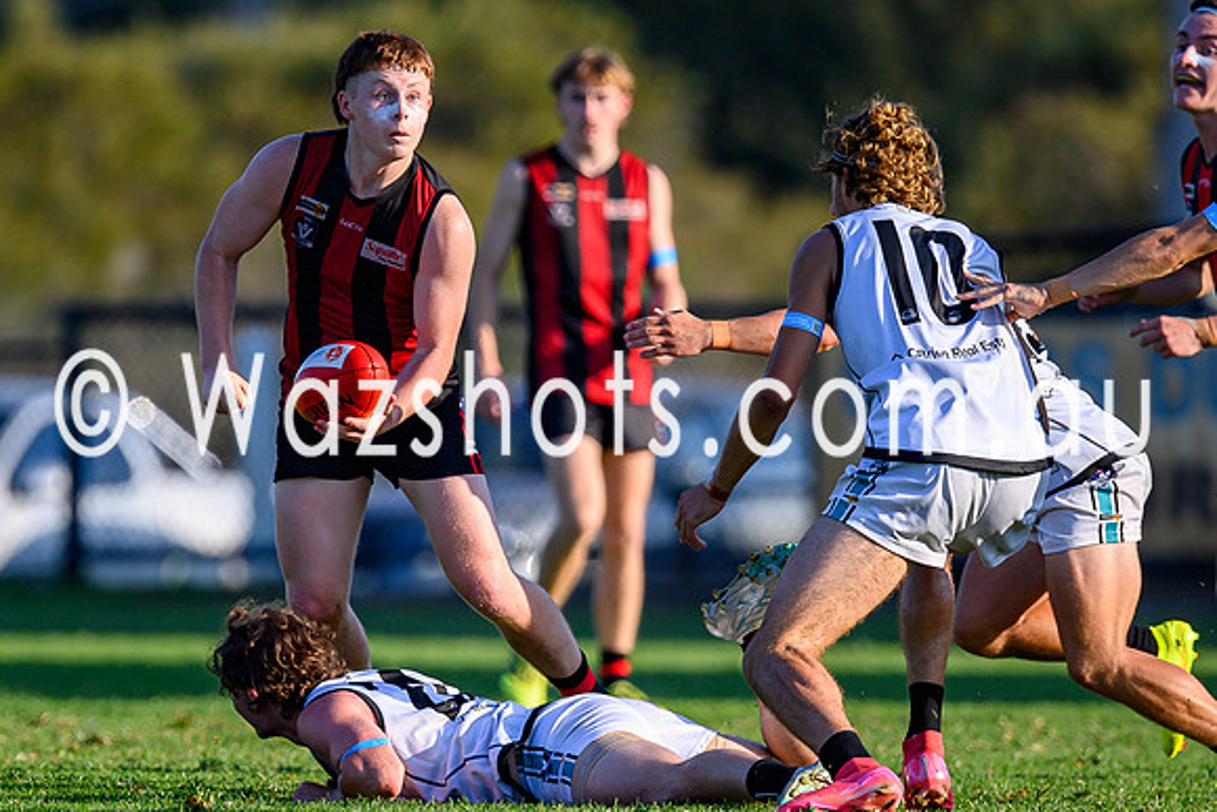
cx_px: 534
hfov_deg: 1.9
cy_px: 508
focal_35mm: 1063
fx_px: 35944
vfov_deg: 1.3
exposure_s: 1/2000
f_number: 4
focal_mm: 500
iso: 320
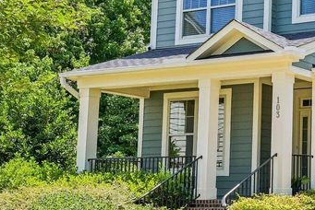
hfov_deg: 27.5
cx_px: 358
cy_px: 2
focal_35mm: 66
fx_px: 578
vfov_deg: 20.0
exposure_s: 1/200
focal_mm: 22
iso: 100
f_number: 8
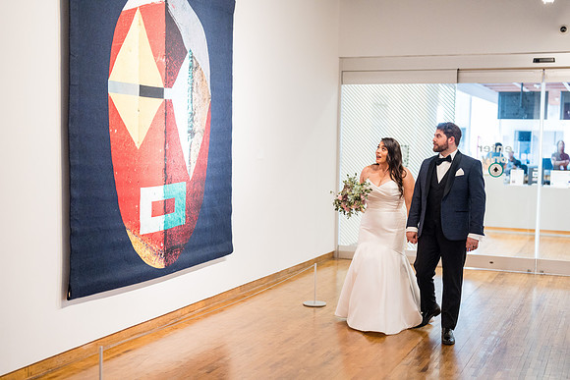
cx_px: 285
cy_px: 190
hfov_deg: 39.6
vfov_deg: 27.0
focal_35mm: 50
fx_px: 792
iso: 2500
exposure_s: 1/320
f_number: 1.2
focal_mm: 50
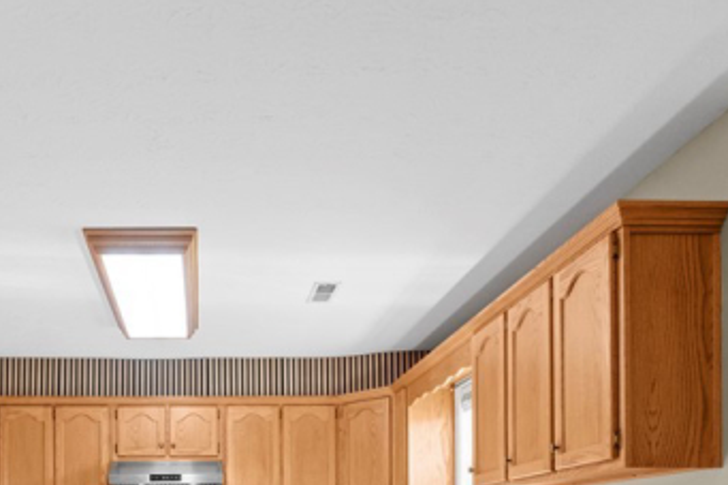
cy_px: 517
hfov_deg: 55.1
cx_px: 203
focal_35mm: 33
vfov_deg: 35.0
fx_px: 667
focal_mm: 10
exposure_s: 1/8
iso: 400
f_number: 8
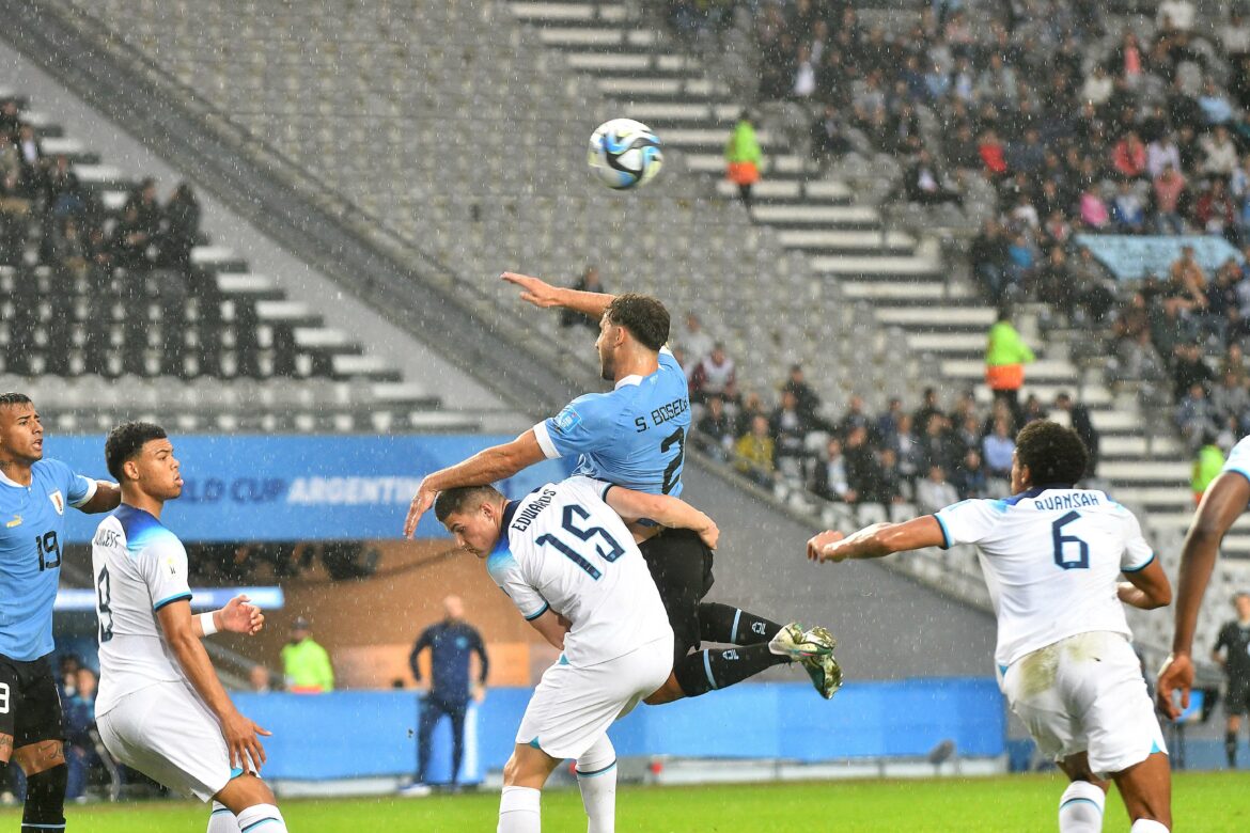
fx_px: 7812
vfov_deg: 6.1
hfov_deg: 9.1
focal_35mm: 225
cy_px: 416
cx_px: 625
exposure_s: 1/500
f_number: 3.2
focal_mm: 150
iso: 1250
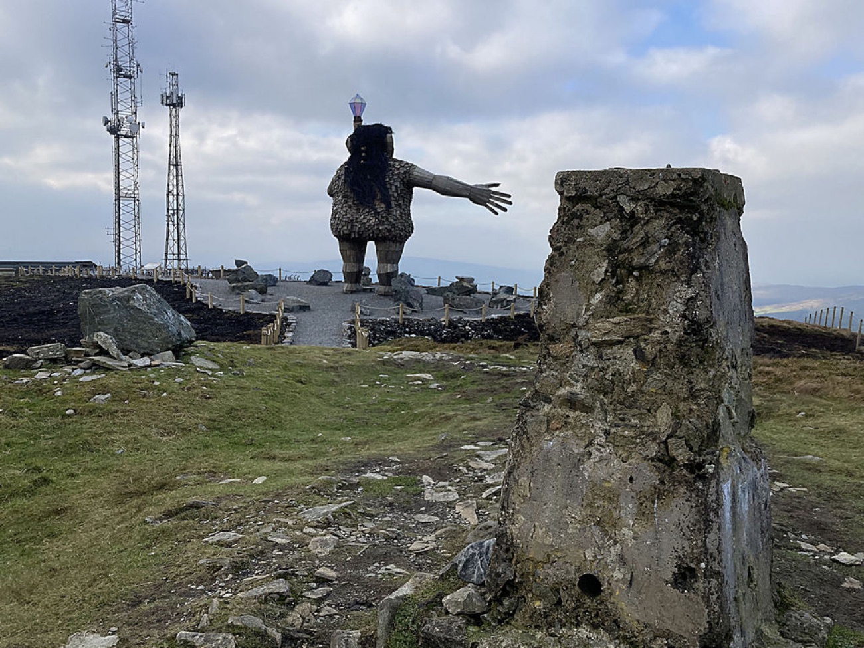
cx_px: 432
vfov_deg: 49.7
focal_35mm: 28
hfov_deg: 63.4
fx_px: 699
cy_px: 324
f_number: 1.8
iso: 20
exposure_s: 1/2000
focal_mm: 3.99
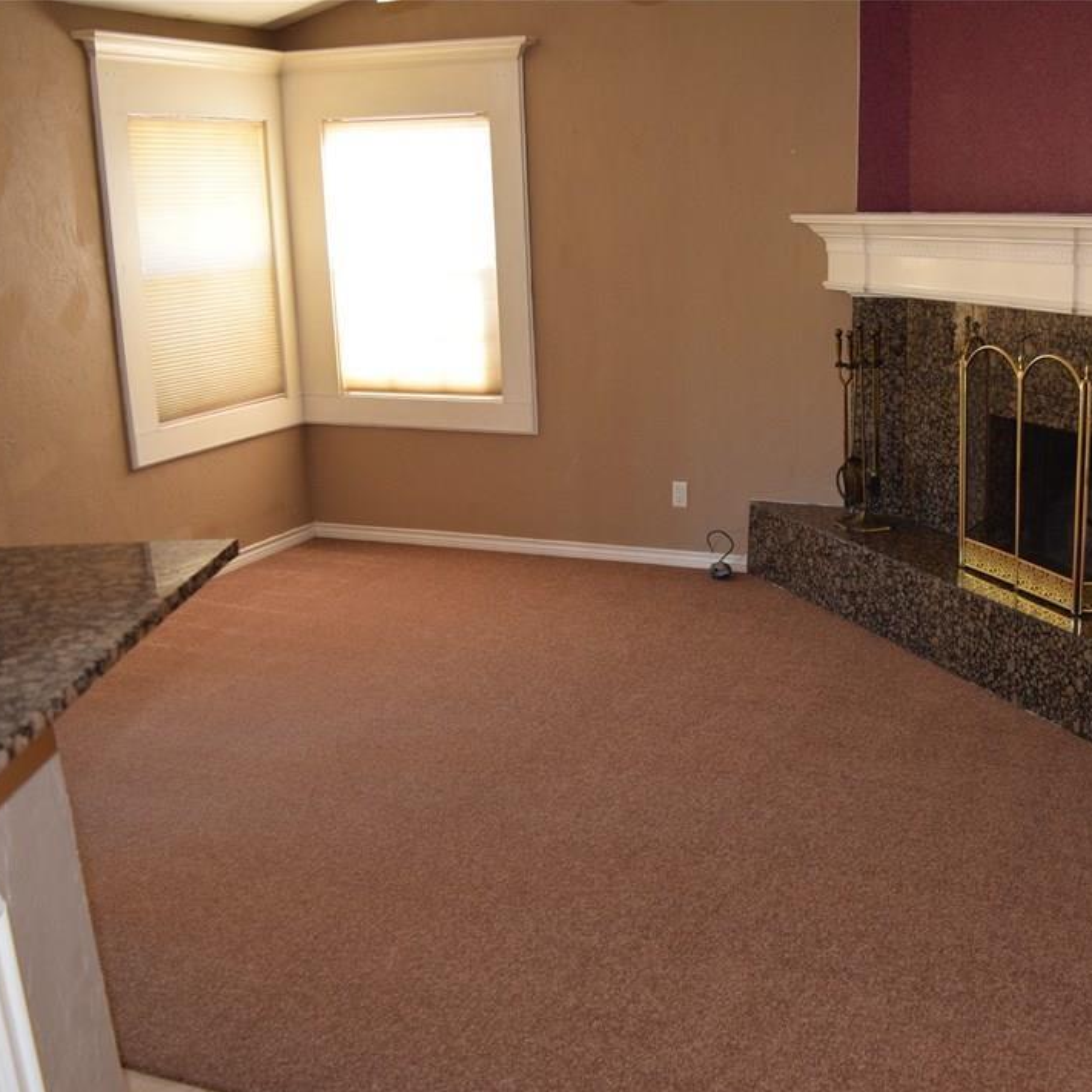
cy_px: 554
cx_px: 714
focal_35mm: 35
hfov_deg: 46.6
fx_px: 1249
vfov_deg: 47.2
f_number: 4.5
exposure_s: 1/80
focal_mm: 18
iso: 800
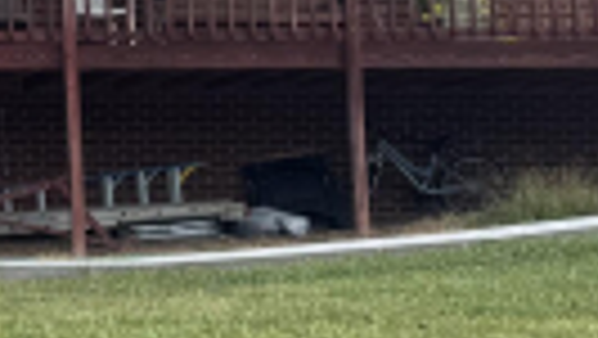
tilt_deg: +6.3
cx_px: -519
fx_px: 2078
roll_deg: -0.3
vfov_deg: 9.2
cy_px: 23
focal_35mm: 131
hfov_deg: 14.2
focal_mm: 6.76
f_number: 1.78
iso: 80
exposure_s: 1/1339
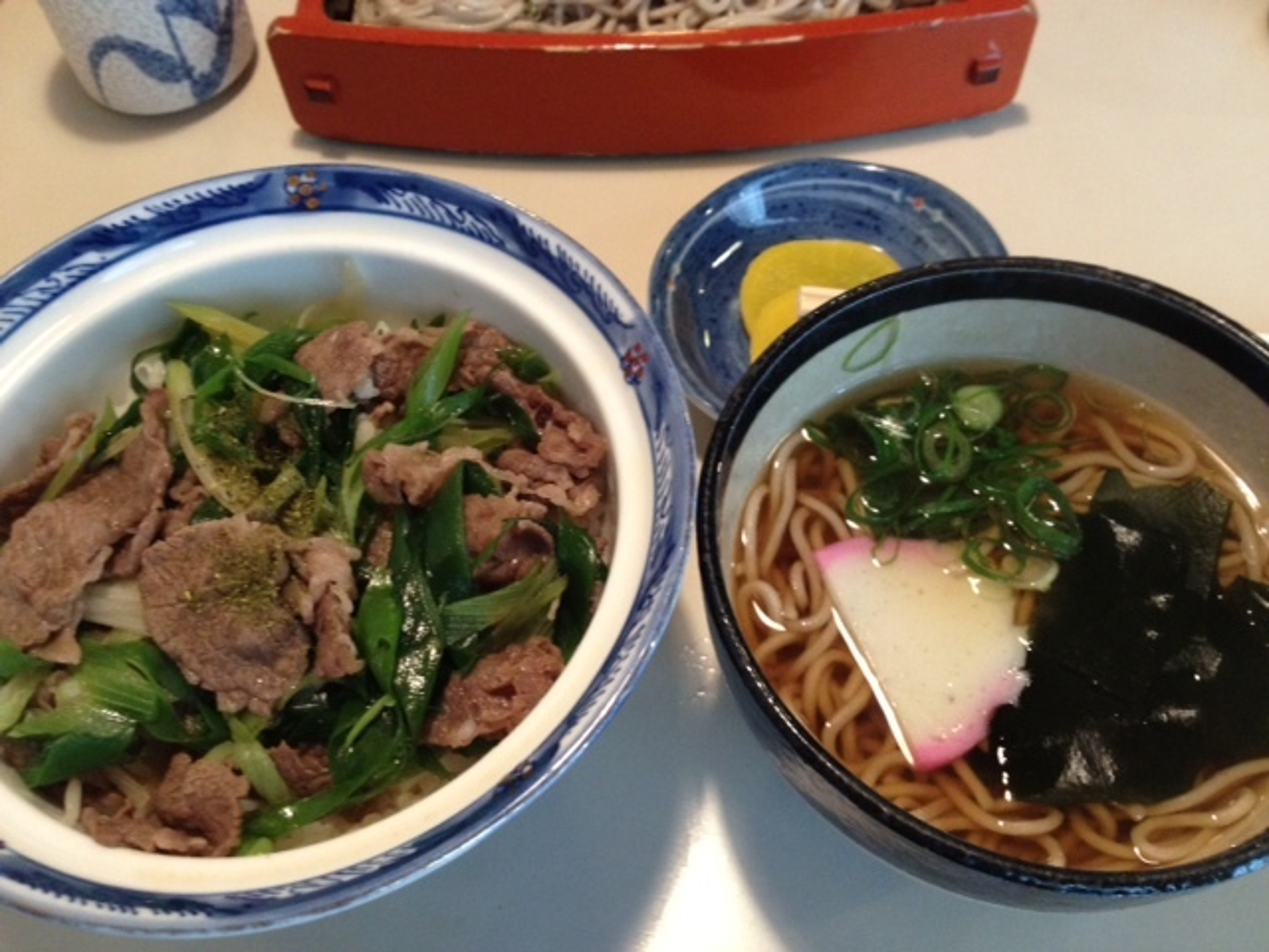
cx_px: 634
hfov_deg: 52.6
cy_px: 476
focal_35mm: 35
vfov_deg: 40.7
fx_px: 1283
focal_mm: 4.28
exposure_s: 1/20
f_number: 2.4
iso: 200
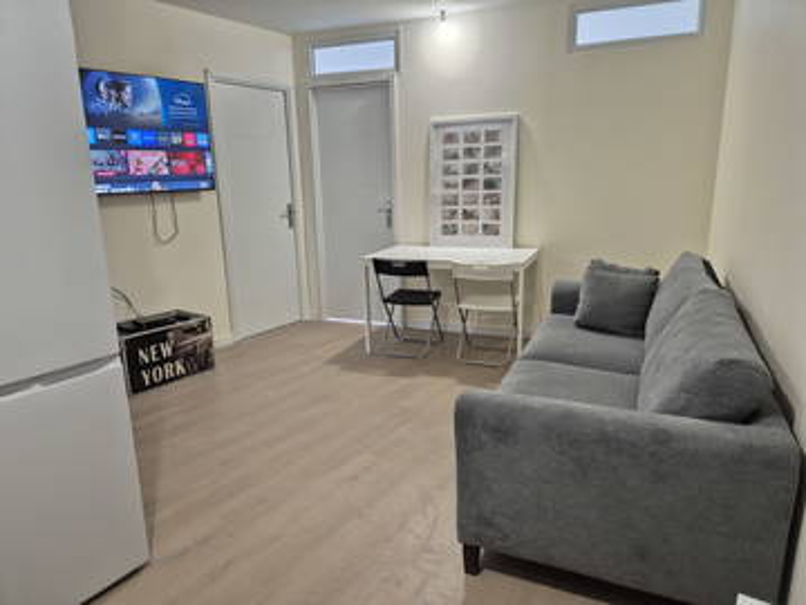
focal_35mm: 23
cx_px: 403
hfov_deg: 73.9
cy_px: 302
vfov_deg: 58.9
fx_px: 536
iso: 250
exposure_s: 1/60
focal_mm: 5.4
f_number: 1.8
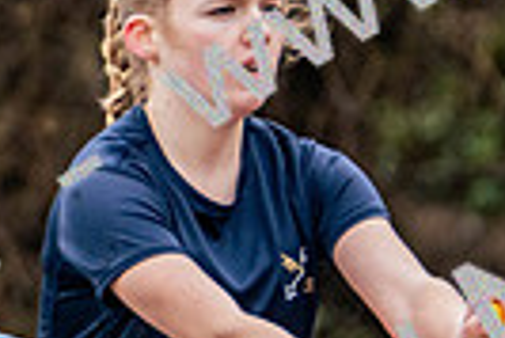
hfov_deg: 0.8
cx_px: -114
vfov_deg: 0.5
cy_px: 192
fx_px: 36624
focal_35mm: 2608
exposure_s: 1/2000
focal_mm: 600
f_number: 6.3
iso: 2000
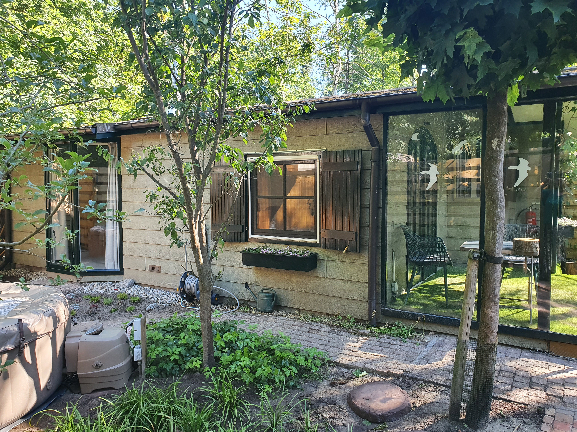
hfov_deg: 67.3
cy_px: 216
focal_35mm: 26
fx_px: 433
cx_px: 288
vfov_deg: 53.1
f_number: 2.4
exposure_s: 1/120
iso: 100
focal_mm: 4.32
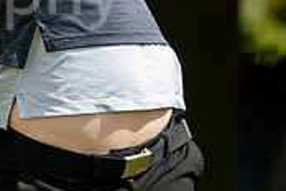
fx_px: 13910
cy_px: -90
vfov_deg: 0.8
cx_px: -87
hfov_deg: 1.2
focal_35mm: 1751
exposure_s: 1/2000
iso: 800
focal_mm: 350
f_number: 6.3
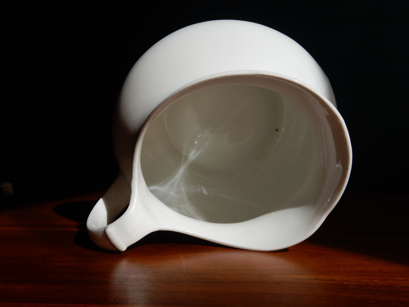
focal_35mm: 43
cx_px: 204
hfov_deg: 43.9
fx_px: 508
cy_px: 154
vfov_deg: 33.6
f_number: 4.2
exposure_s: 1/640
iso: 125
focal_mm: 7.6
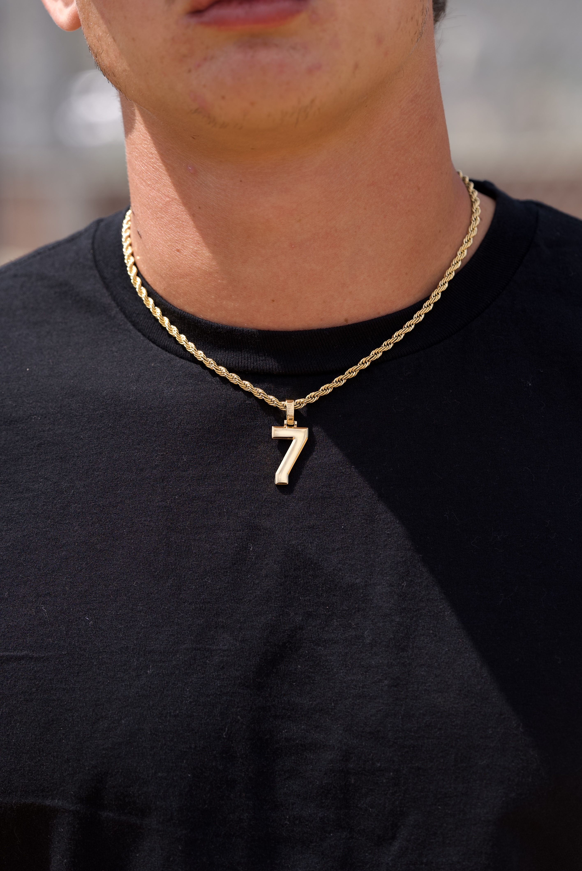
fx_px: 2712
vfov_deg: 18.3
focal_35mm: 112
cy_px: 436
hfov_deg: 12.2
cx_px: 291
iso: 160
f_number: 5.6
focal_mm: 112
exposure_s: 1/400
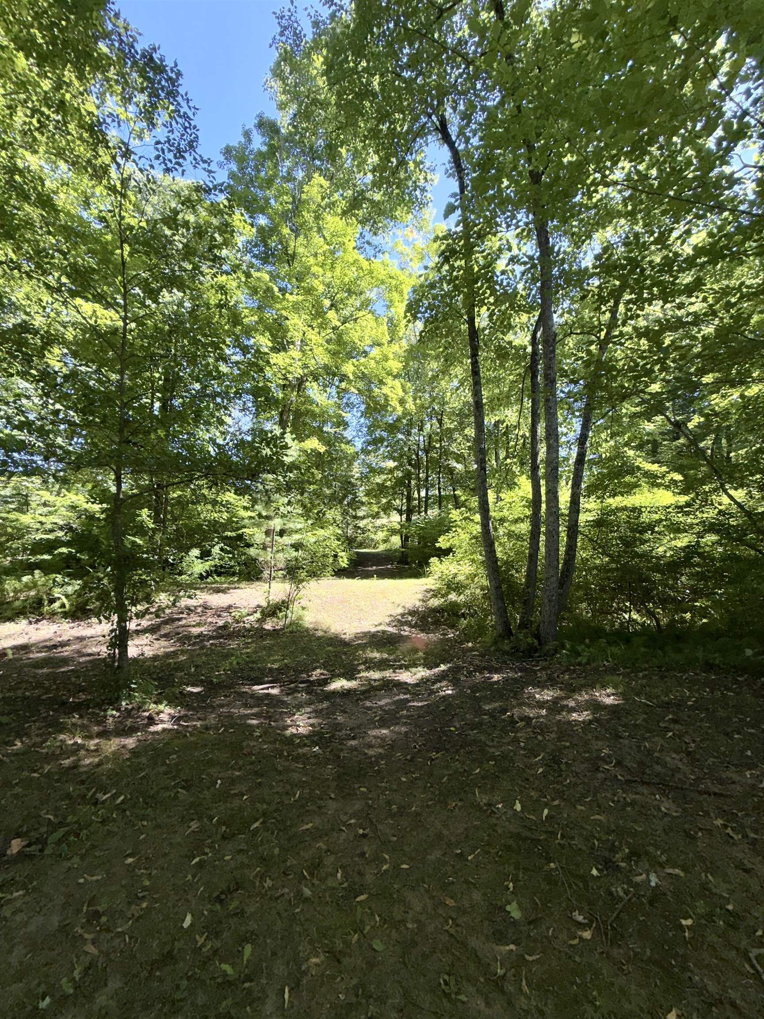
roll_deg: -0.6
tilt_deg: +6.3
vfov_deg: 102.1
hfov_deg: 85.7
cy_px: 510
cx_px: 382
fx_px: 412
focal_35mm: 14
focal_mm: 2.22
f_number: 2.2
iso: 16
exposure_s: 1/182
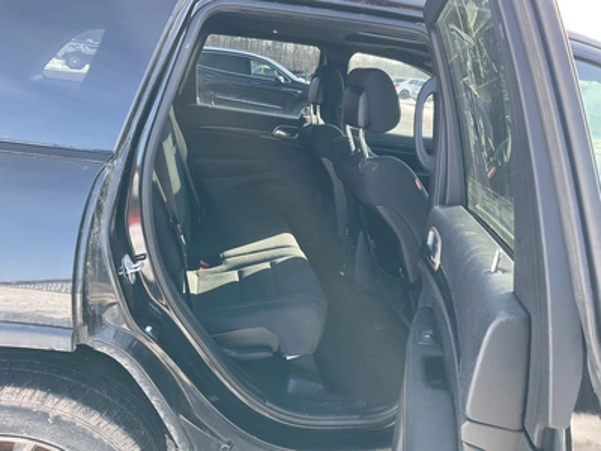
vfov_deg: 48.2
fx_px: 503
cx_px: 300
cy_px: 226
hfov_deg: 61.7
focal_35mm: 29
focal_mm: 3
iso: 32
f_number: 1.8
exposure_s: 1/172
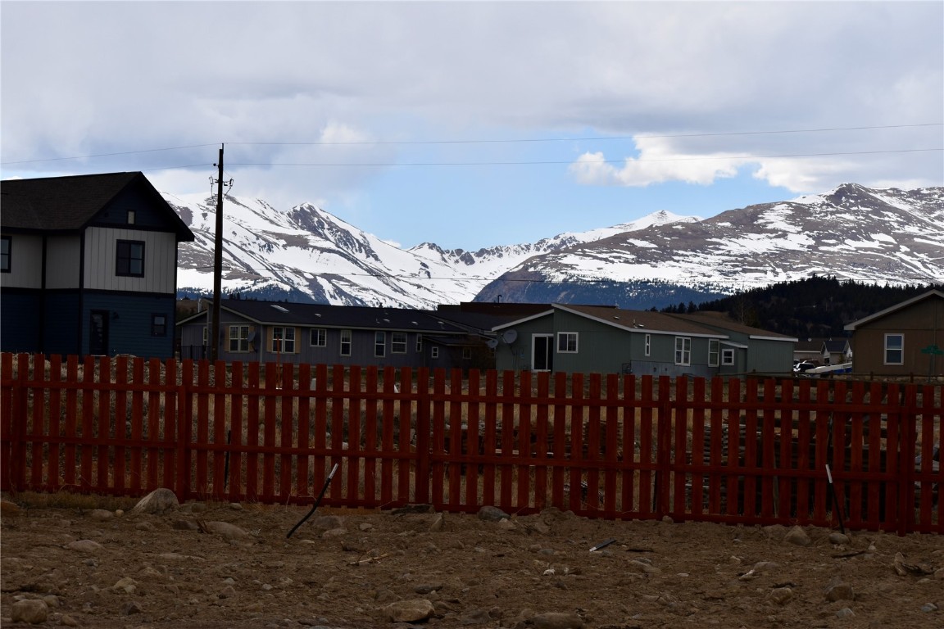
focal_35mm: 117
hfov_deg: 17.5
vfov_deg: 11.7
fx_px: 3068
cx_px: 472
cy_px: 314
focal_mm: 78
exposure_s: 1/200
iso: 100
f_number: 9
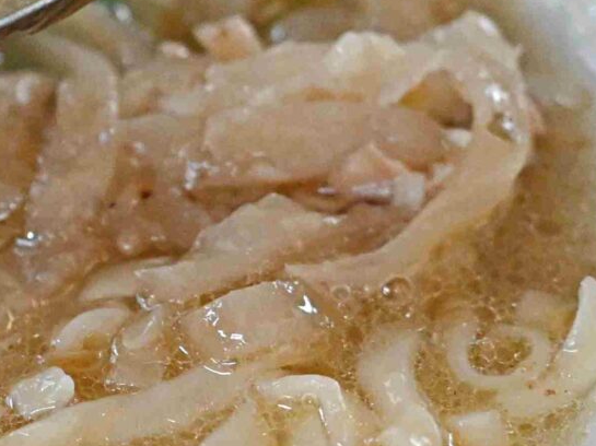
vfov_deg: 4.4
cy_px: 95
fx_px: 5833
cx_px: -424
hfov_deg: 5.8
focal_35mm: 339
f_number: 3.2
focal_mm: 50
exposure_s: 1/250
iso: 2200
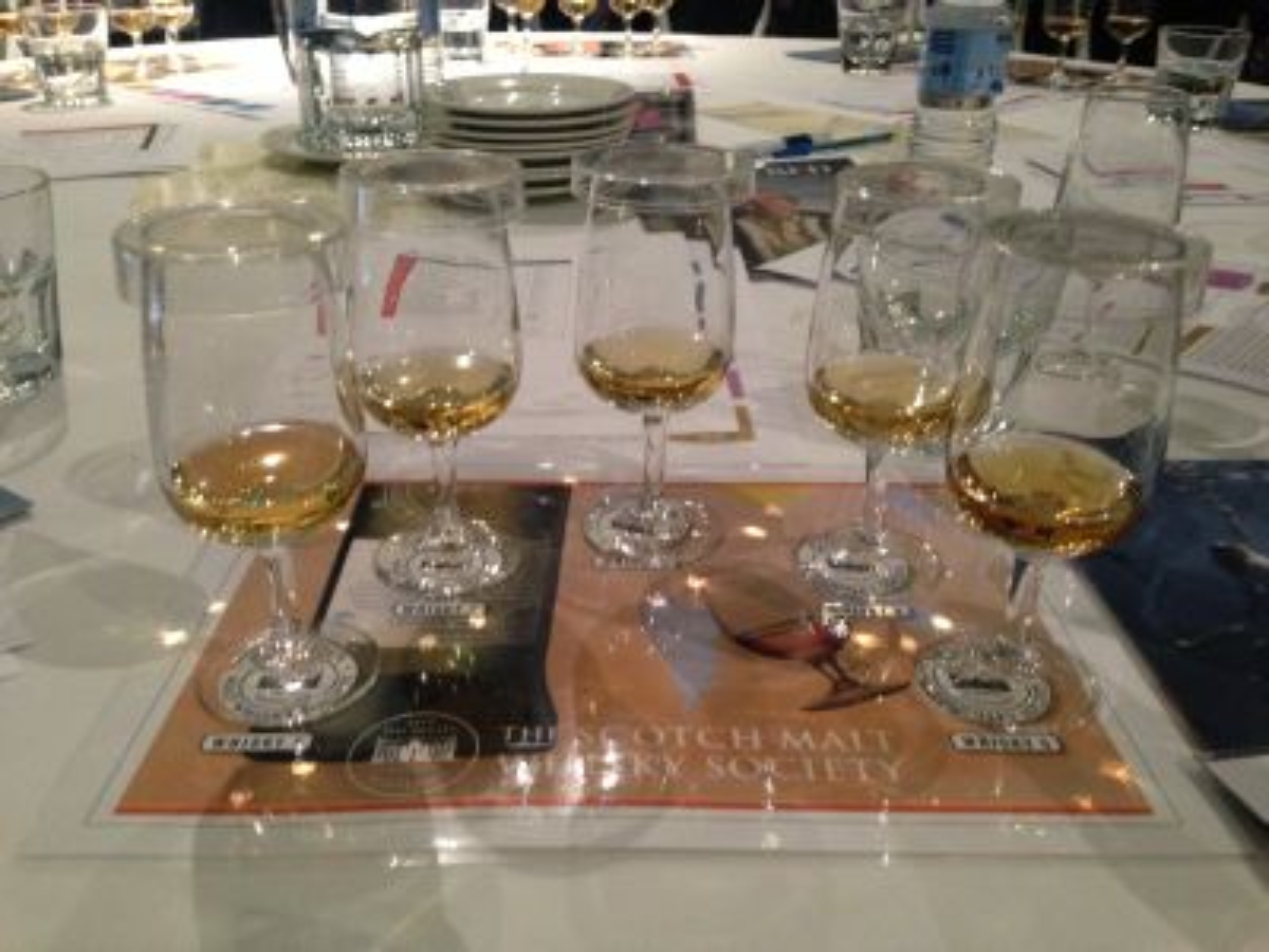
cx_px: 634
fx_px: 1210
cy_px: 476
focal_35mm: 33
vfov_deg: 42.9
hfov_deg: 55.4
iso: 400
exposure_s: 1/20
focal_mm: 4.13
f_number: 2.4
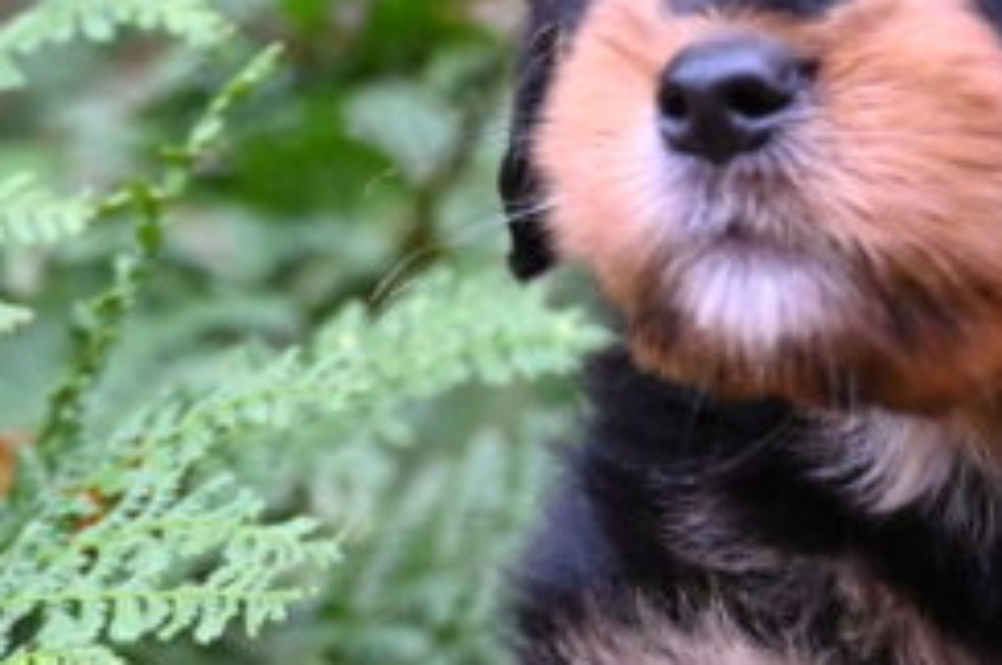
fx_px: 9117
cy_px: 675
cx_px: 1023
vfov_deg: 4.2
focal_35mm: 328
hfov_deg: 6.3
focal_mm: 52
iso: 2800
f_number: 4
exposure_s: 1/125
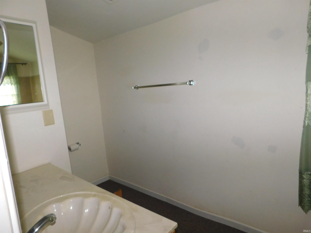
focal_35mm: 23
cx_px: 156
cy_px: 116
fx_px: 207
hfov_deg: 73.9
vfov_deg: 58.9
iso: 200
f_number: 3
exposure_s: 1/30
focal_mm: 4
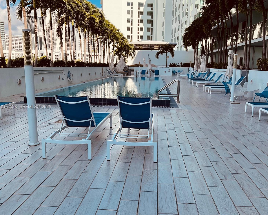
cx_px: 141
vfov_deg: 47.1
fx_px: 246
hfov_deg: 57.1
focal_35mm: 31
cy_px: 107
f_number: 1.8
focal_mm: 3
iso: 16
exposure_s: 1/1221
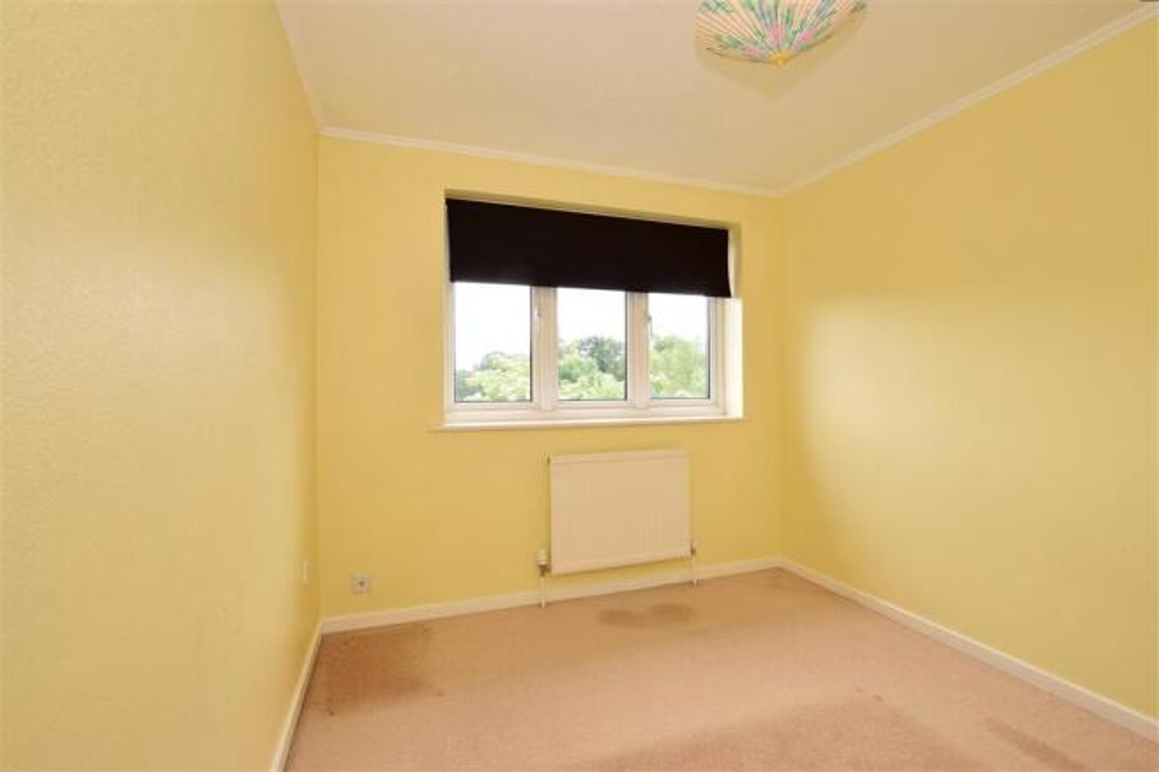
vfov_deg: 77.3
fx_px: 483
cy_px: 386
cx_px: 580
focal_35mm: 15
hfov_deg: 100.4
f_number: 11
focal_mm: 10
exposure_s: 1/50
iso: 400
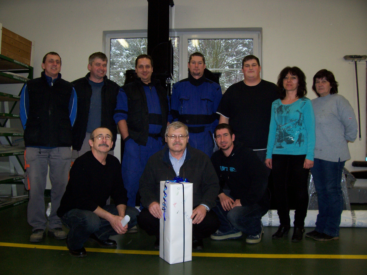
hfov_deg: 54.0
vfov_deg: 41.8
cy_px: 138
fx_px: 360
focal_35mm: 34
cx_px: 184
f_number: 2.7
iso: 140
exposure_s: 1/112
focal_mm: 5.6
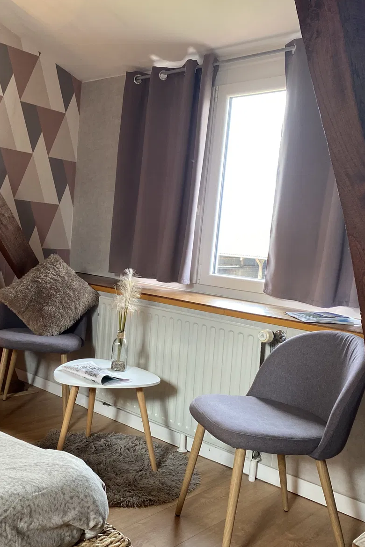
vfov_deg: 51.9
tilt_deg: -5.2
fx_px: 562
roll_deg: -4.0
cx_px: 89
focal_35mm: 37
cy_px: 279
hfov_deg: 35.1
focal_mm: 4.25
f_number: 1.8
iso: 125
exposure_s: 1/50
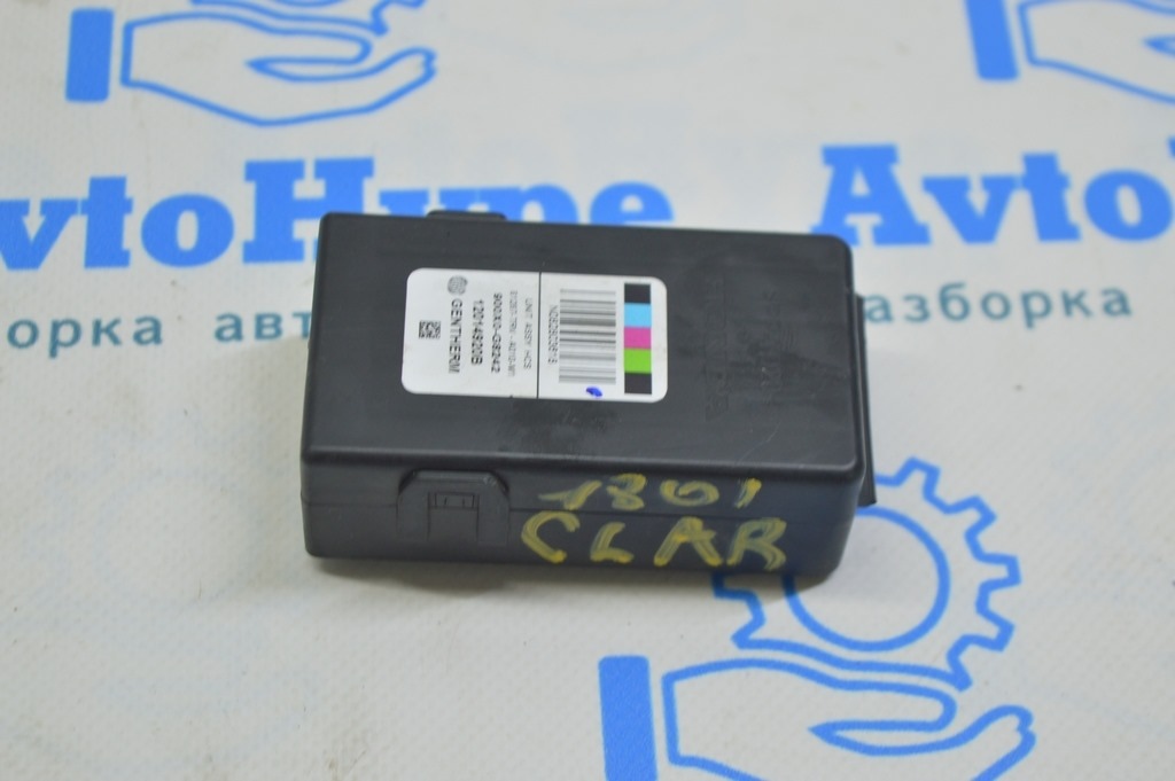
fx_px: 2690
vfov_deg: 16.5
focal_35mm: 82
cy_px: 390
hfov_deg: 24.6
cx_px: 588
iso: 400
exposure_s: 1/25
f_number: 5.6
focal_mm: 55
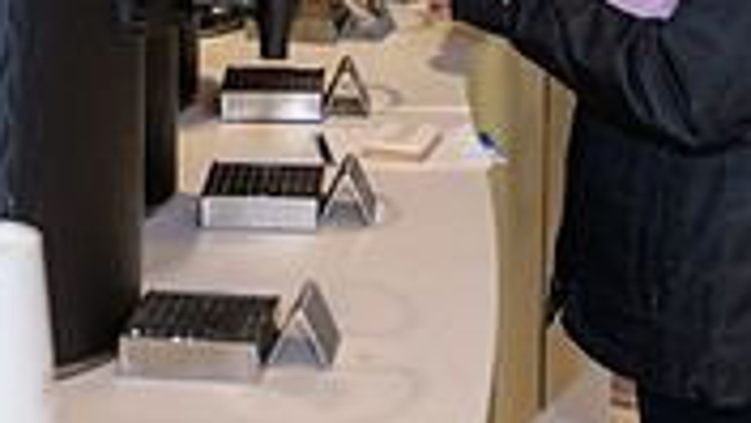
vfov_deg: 8.1
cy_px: -348
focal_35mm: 145
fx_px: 2887
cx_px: 256
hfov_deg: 14.8
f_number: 3.2
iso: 400
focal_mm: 42
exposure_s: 1/125
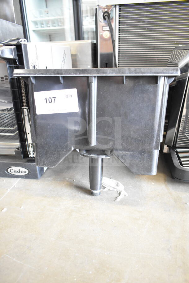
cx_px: 94
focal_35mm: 27
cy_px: 142
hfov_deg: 48.0
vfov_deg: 67.4
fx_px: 212
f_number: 3.5
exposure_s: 1/30
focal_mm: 18
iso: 2800
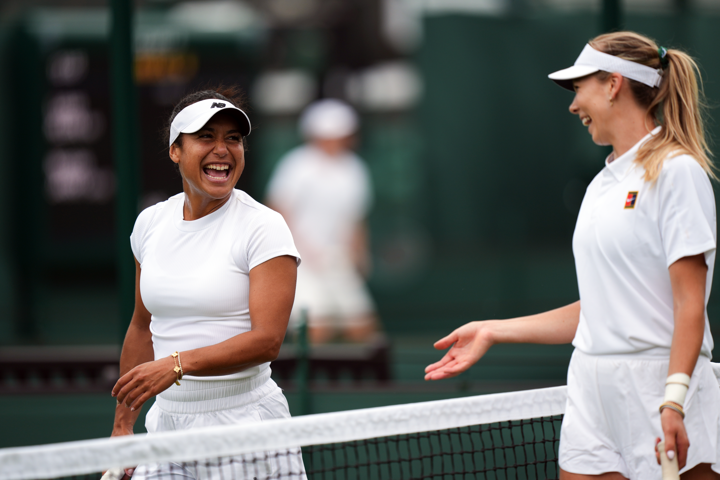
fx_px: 7999
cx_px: 360
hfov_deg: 5.2
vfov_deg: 3.4
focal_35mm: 400
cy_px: 240
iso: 250
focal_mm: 400
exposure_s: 1/3200
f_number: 2.8
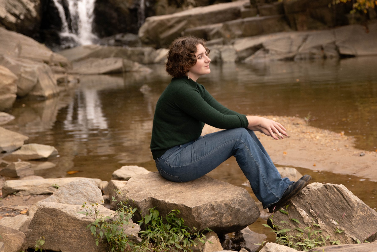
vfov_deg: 17.7
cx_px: 208
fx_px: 806
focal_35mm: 77
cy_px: 90
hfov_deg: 26.3
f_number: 2.8
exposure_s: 1/320
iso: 400
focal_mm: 55
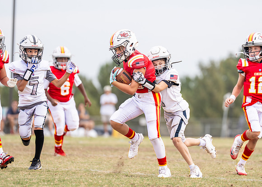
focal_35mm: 299
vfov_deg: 4.8
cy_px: 99
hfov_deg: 6.7
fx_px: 2228
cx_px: 139
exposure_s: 1/1250
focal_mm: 200
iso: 160
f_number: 2.8
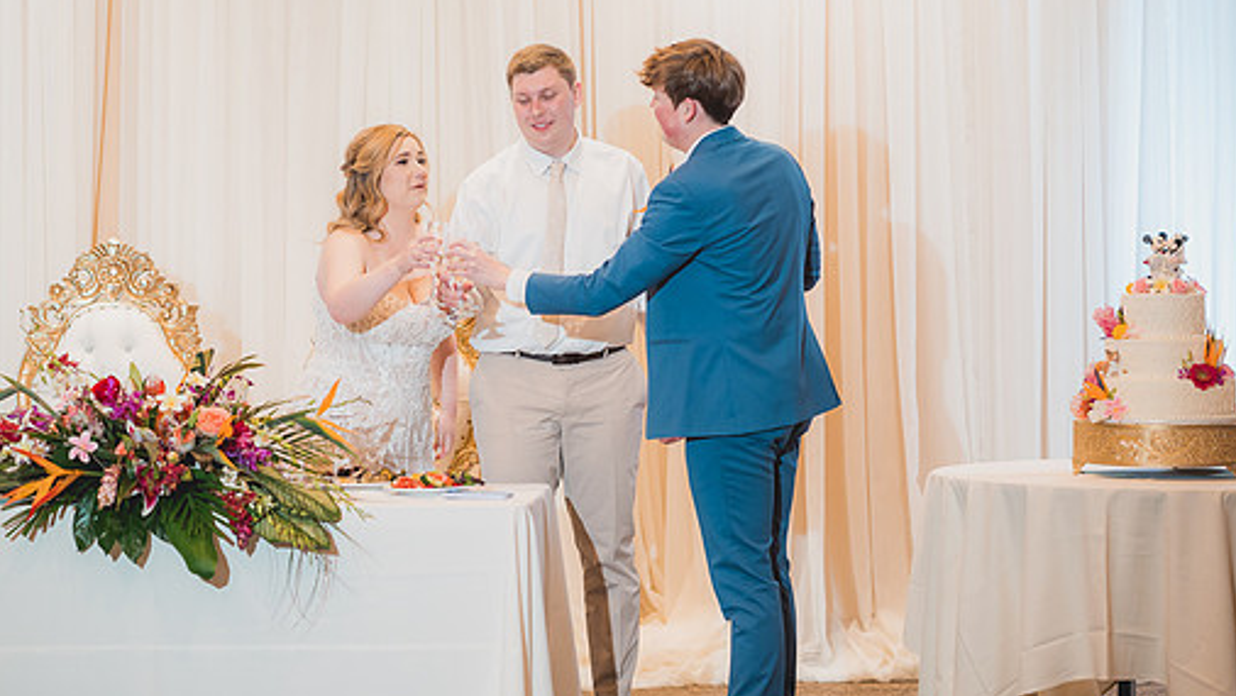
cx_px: 550
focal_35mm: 102
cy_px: 324
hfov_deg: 20.9
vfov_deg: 11.9
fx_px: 3344
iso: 1250
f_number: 2.2
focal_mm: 85
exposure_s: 1/160
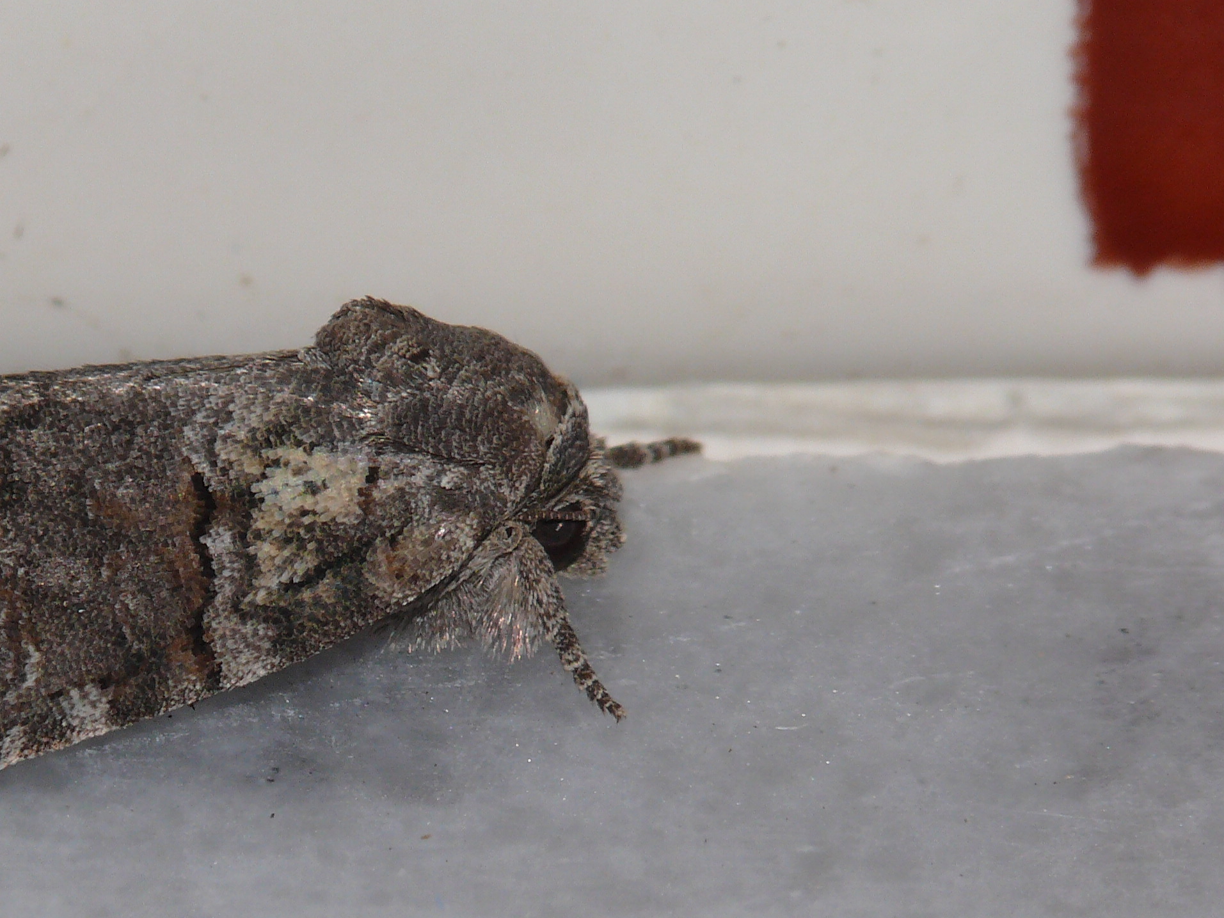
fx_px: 28325
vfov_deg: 1.9
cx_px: 102
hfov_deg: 2.5
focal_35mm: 801
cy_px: 676
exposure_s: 1/640
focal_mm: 88.8
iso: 100
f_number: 10
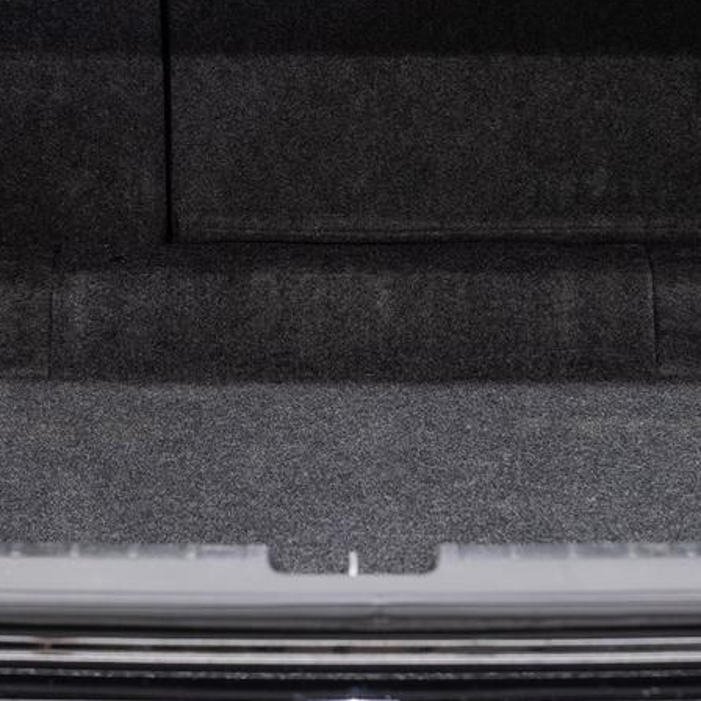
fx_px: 3689
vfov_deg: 10.8
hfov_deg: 10.9
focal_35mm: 161
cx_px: 348
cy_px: 67
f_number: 5.6
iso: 100
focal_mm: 58.3
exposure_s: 1/2
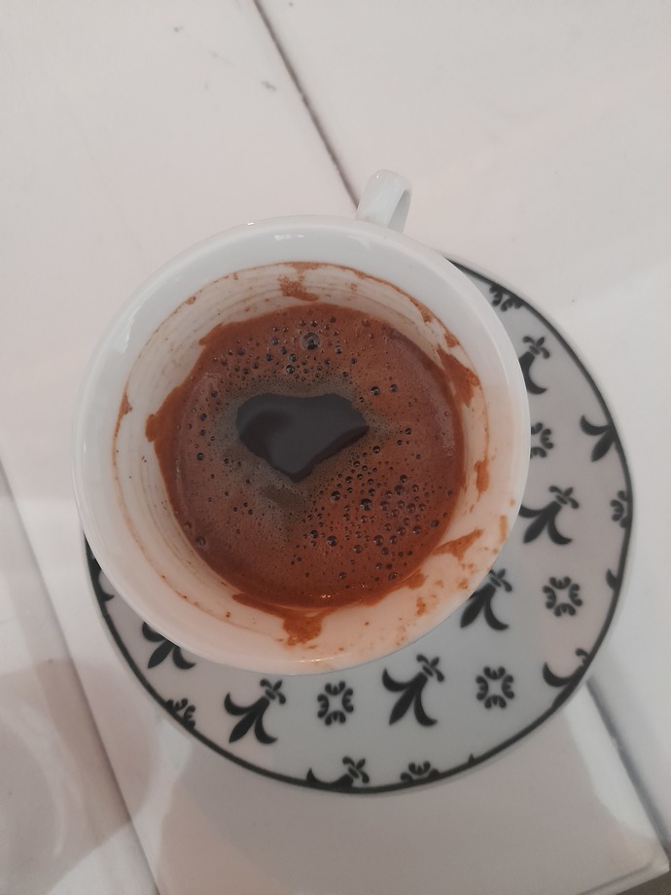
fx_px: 646
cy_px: 448
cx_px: 336
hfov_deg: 54.9
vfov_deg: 69.4
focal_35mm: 25
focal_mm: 4.6
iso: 640
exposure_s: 1/25
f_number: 2
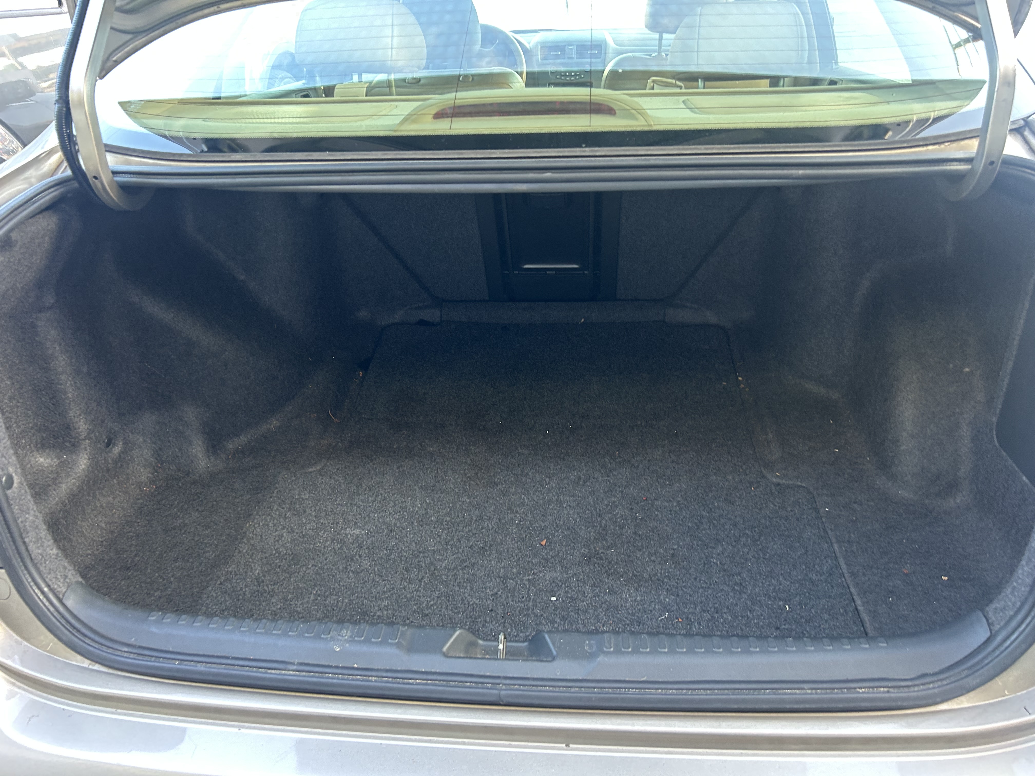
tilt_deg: -31.2
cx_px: 518
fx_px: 777
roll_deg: +3.1
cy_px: 388
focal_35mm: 26
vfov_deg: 53.1
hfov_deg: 67.3
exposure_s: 1/66
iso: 125
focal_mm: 5.7
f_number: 1.5
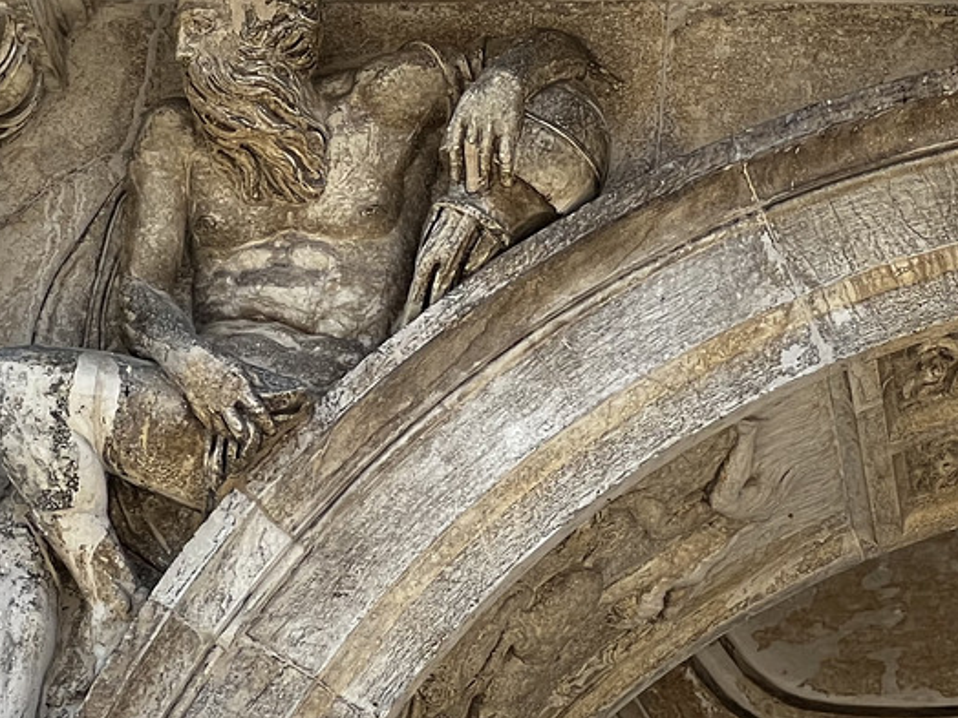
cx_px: 1261
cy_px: 639
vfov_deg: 6.3
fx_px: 6504
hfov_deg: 8.3
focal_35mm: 235
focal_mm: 9
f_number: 2.8
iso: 32
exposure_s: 1/319
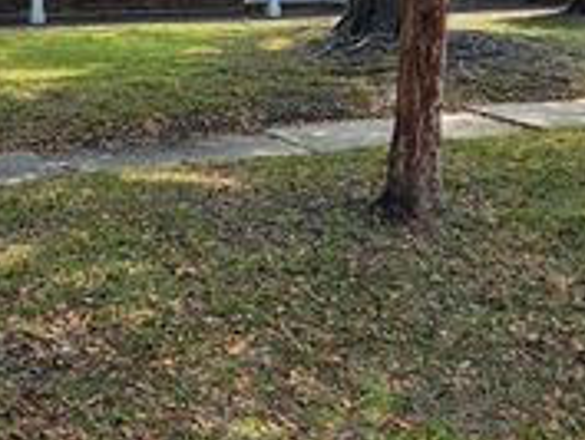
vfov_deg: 22.0
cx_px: 155
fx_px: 1099
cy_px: 35
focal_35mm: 65
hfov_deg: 29.4
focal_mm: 5.4
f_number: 1.8
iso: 80
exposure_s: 1/2715
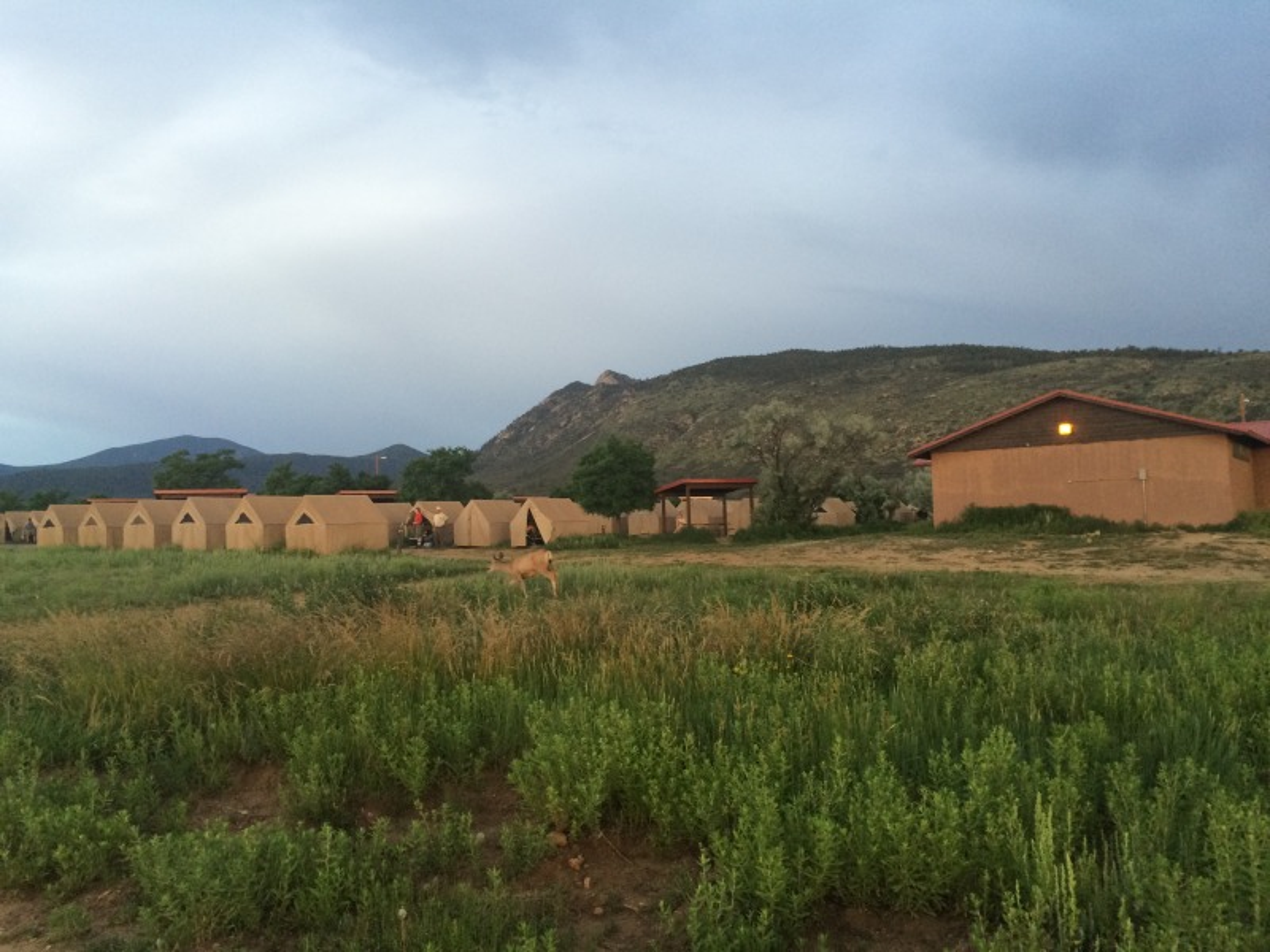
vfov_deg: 48.2
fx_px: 1064
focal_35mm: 29
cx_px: 635
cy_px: 476
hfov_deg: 61.7
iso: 50
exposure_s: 1/30
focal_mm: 4.15
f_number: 2.2
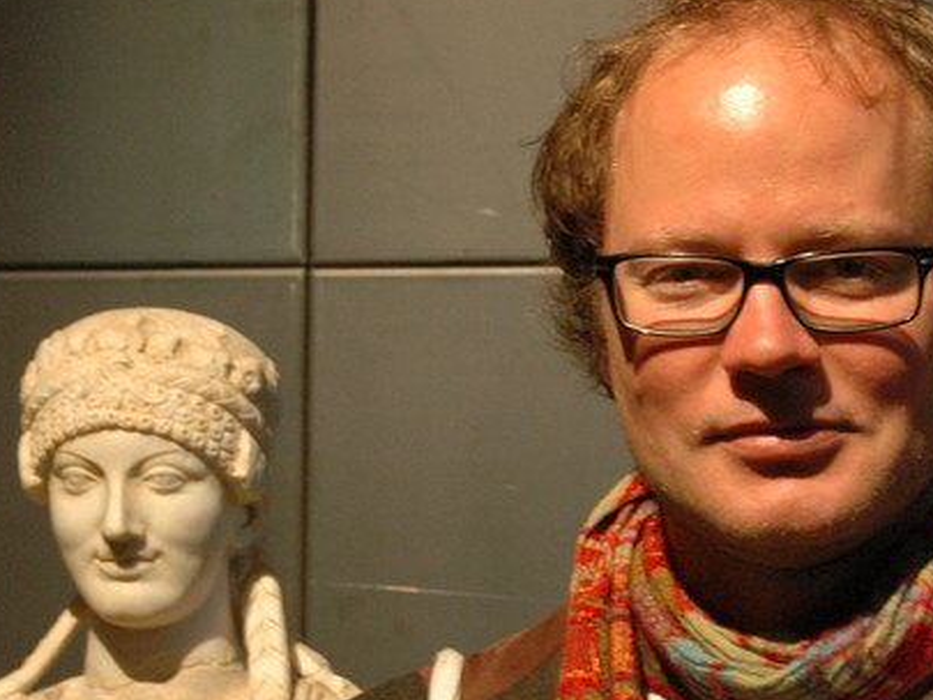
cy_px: 475
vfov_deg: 13.4
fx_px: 2971
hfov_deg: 17.8
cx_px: 640
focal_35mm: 110
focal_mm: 31
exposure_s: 1/30
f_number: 4
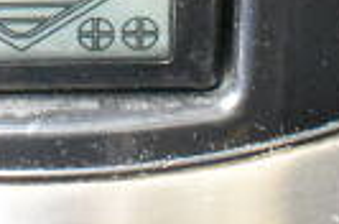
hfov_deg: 10.9
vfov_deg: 7.0
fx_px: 1750
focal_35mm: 186
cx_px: -28
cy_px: -248
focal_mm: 27
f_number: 4
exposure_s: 1/40
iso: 18000
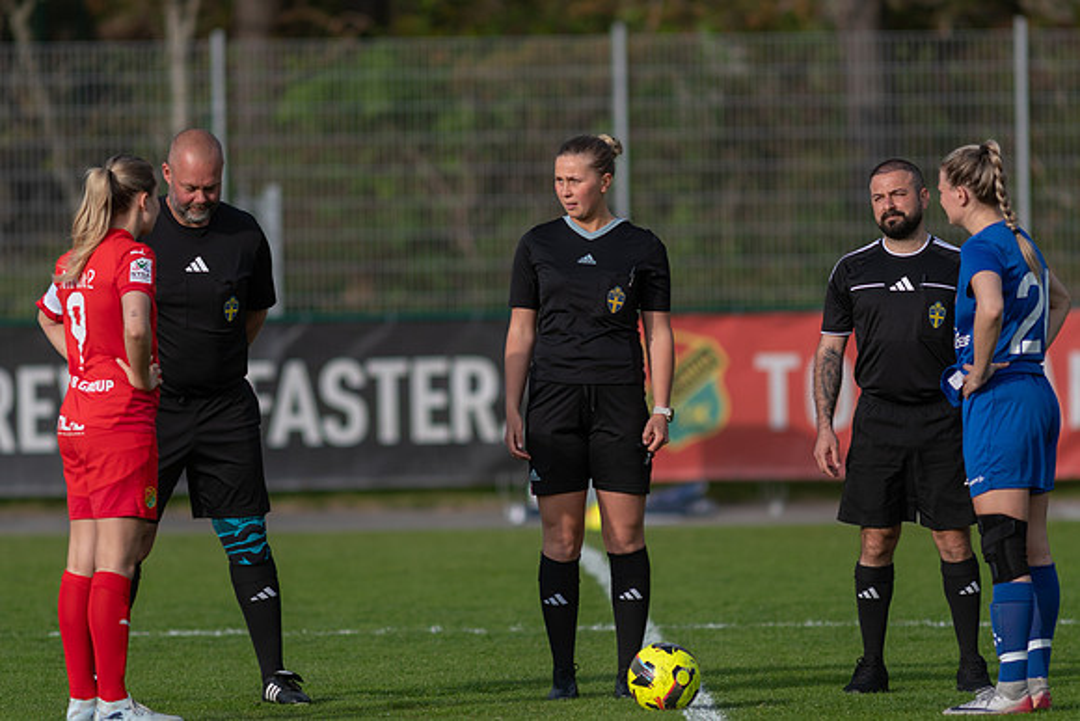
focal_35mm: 456
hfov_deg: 4.5
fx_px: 13668
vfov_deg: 3.0
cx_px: 540
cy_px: 360
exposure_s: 1/1250
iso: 100
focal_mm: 300
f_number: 3.2
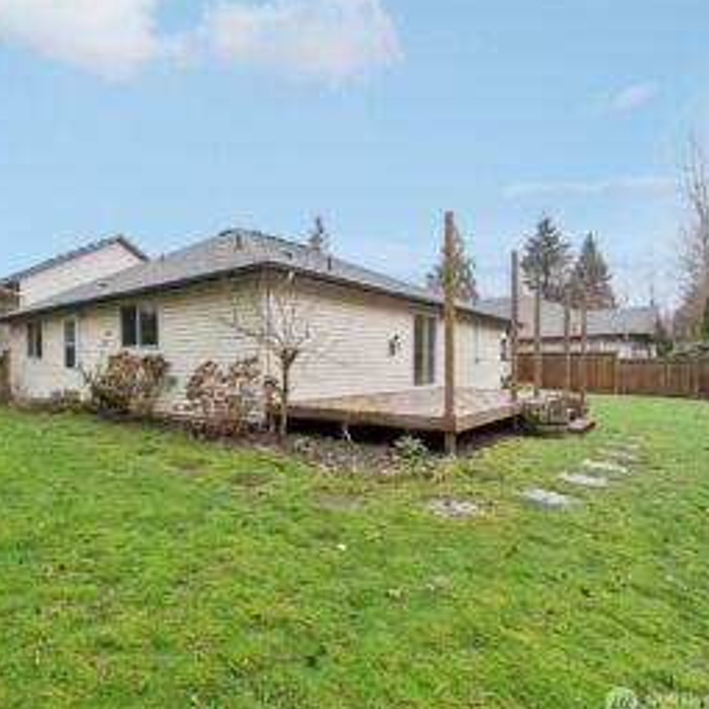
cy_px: 357
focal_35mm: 20
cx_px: 209
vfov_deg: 74.8
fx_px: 463
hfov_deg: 71.4
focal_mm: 10
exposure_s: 1/100
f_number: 9
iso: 250
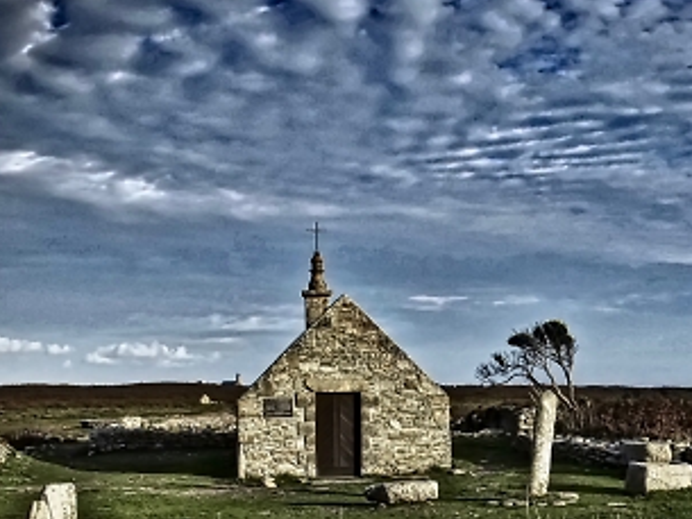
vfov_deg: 26.2
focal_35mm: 55
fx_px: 1100
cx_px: 438
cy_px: 399
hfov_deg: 34.7
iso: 100
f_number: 4
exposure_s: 1/640
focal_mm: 5.1
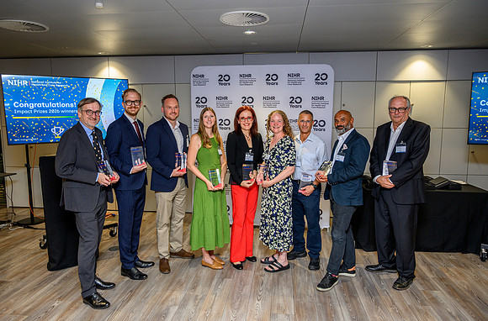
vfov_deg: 49.0
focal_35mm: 26
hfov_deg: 69.3
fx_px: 353
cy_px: 158
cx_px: 244
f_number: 4
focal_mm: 25.5
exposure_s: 1/200
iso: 1000
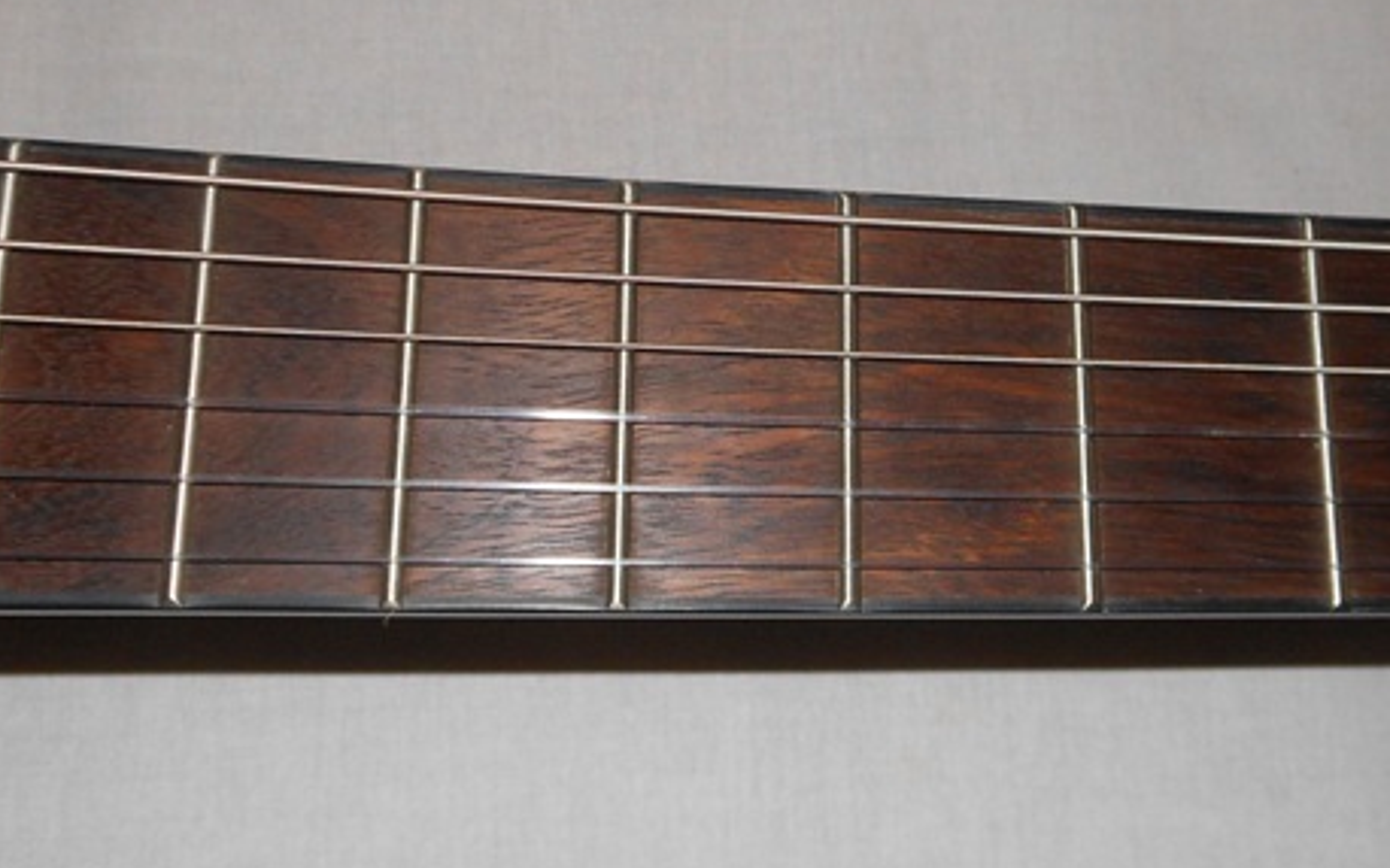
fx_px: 1515
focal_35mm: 40
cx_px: 769
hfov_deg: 49.2
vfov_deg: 32.0
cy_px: 458
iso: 200
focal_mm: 4.5
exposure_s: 1/25
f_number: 10.2
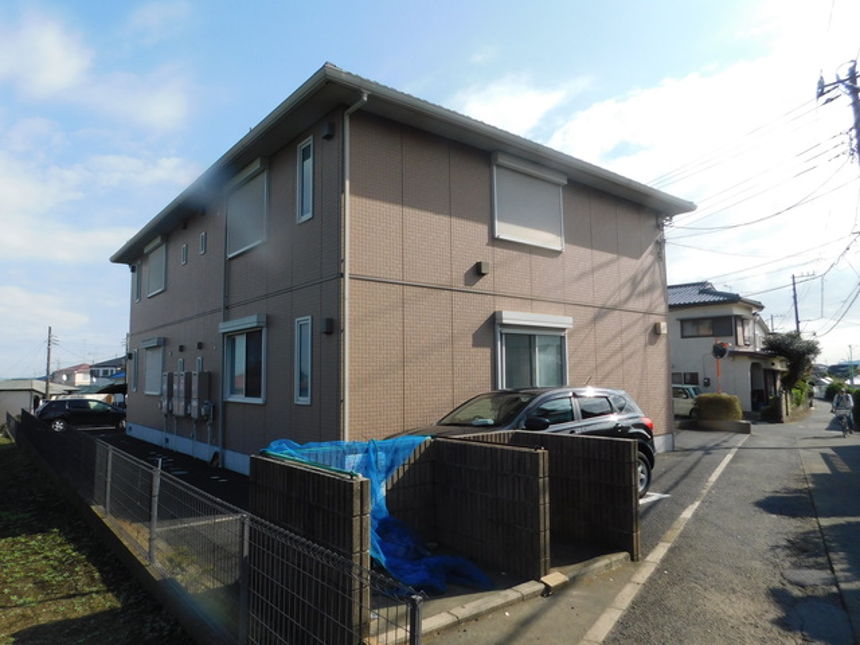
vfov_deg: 58.9
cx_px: 430
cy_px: 322
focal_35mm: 23
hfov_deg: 73.9
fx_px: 571
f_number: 3
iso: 125
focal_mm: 4
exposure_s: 1/1250
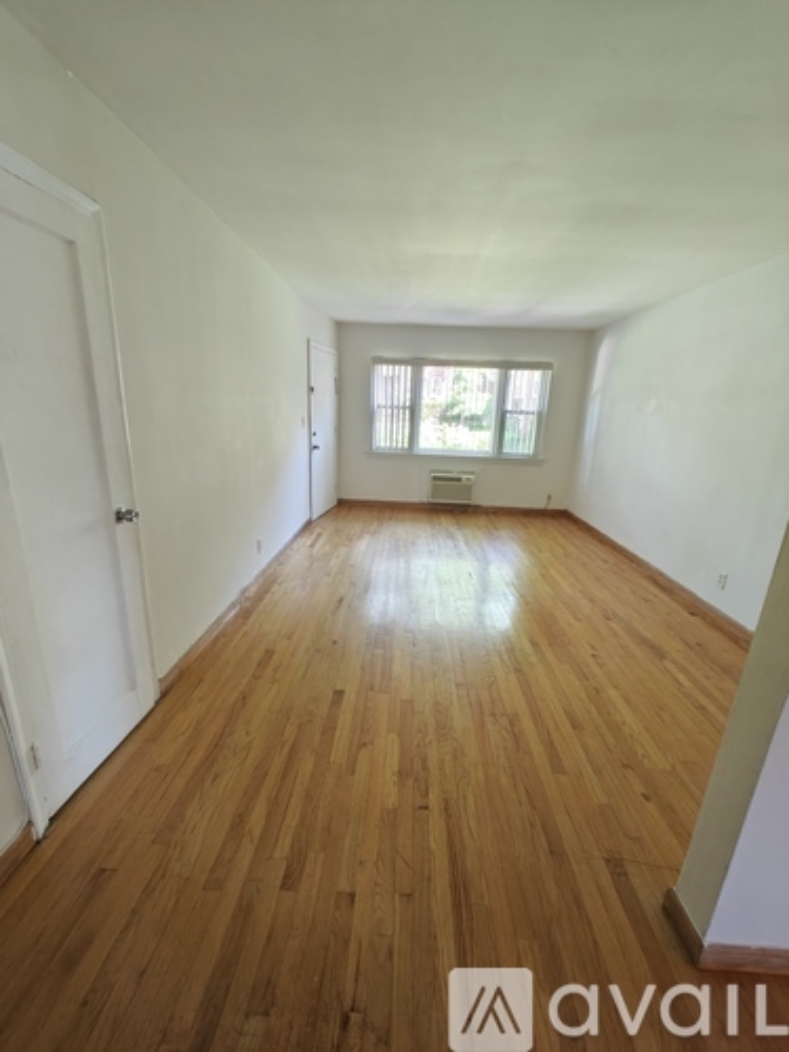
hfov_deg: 85.7
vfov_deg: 102.1
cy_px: 526
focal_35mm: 14
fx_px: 425
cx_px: 394
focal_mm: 2.59
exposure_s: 1/24
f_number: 2.2
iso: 200
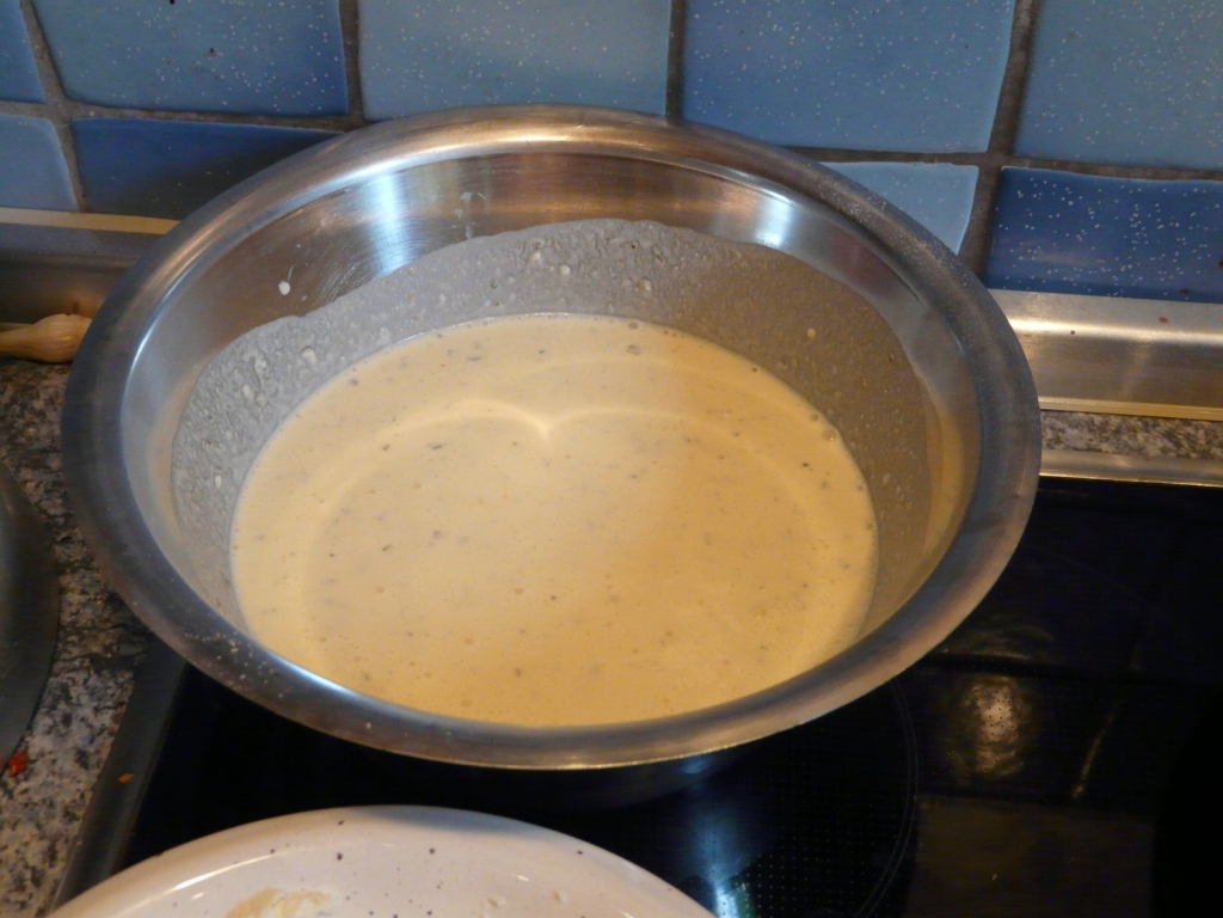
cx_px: 612
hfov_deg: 45.8
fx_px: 1449
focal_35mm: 41
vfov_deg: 35.1
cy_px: 459
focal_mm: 6.7
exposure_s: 1/30
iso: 400
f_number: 3.2
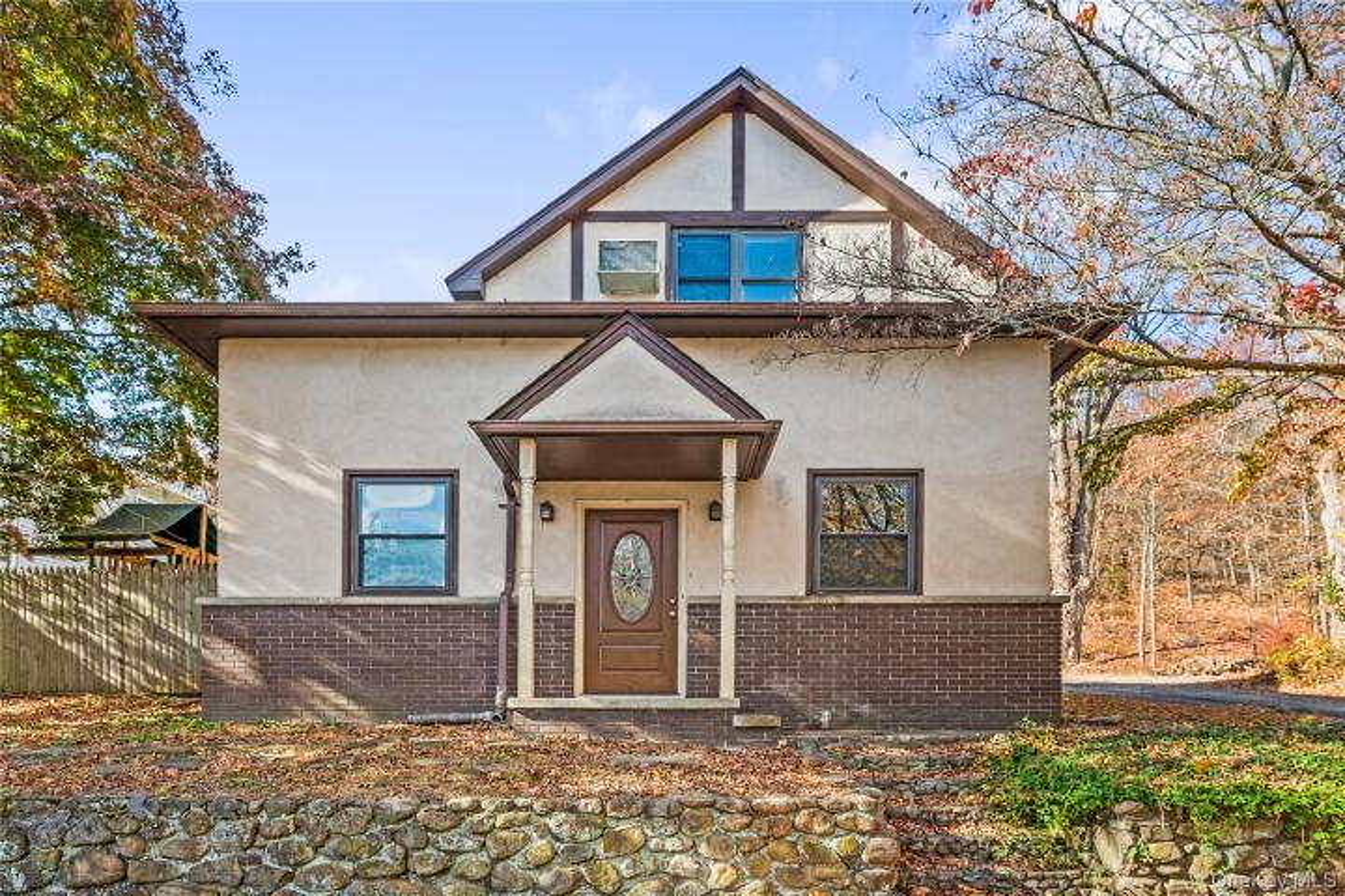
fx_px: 728
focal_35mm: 20
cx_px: 672
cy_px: 448
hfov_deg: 85.4
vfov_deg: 63.2
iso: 320
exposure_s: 1/80
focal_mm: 19.5
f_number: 9
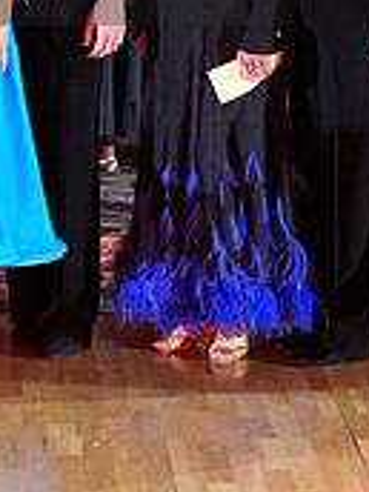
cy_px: -50
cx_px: -20
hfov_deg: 8.9
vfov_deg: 11.8
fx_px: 2345
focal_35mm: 165
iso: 2500
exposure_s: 1/200
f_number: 4.5
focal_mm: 51
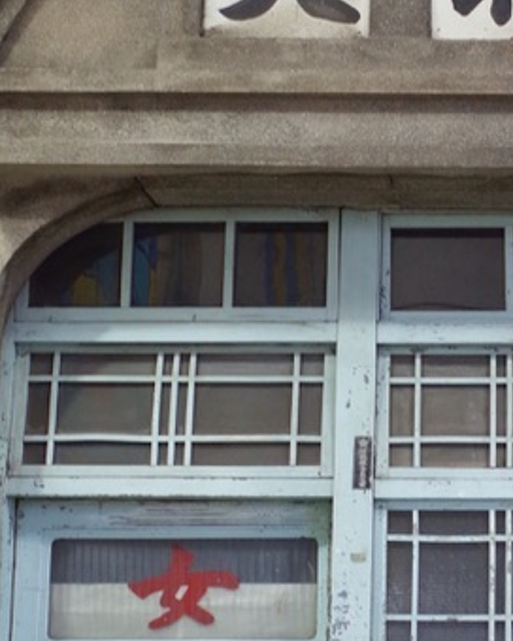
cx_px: 497
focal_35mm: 84
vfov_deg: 22.6
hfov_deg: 17.9
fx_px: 1594
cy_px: 452
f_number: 2.8
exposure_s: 1/40
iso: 500
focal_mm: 18.3
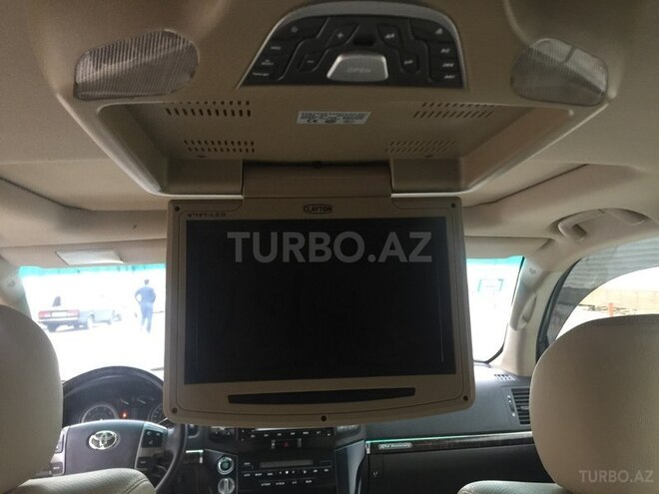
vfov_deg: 48.2
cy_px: 247
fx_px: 552
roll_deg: +3.1
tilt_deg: +2.4
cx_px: 330
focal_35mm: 29
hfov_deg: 61.7
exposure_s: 1/10
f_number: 2.2
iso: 100
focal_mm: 4.15
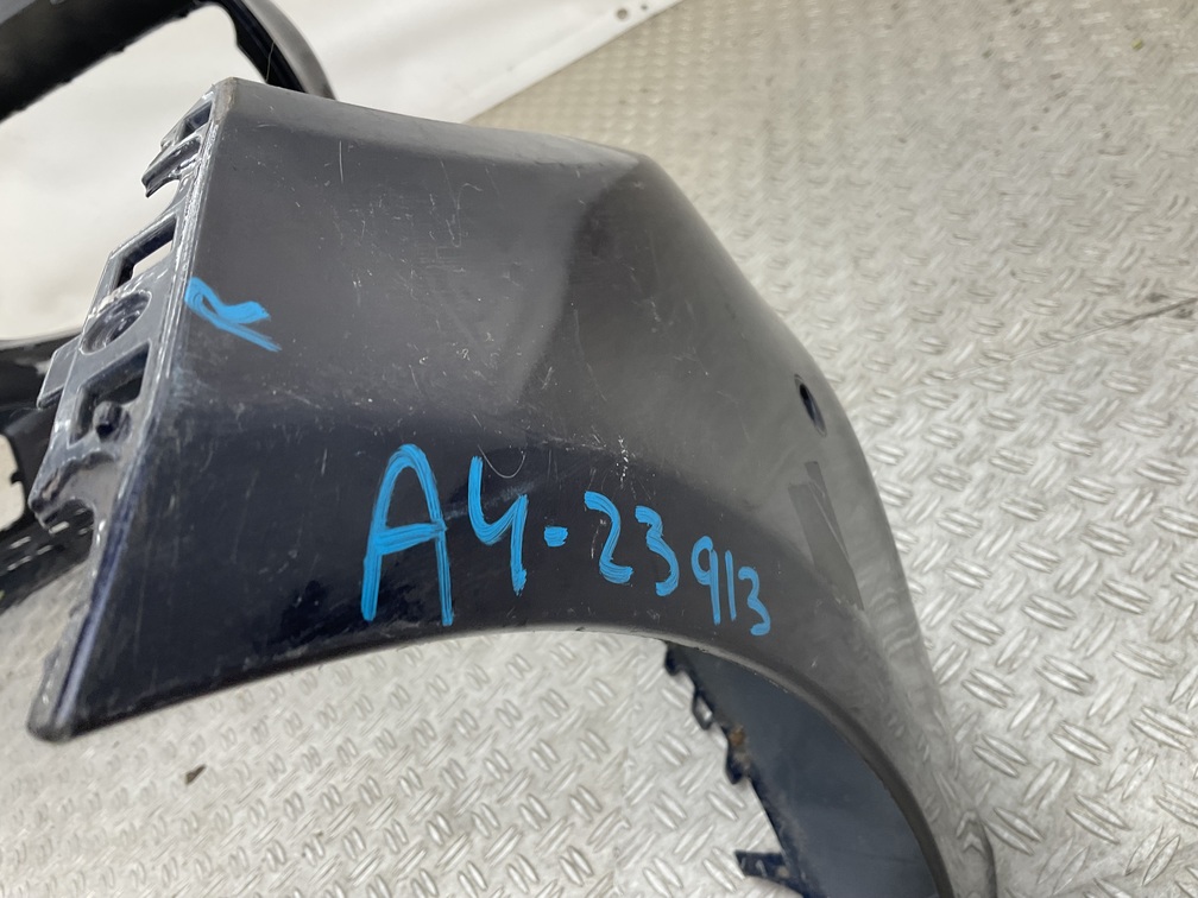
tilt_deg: -34.9
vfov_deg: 48.2
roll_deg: +35.8
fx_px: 1004
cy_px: 449
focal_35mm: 29
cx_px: 599
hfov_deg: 61.7
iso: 40
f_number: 1.8
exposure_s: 1/120
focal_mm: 3
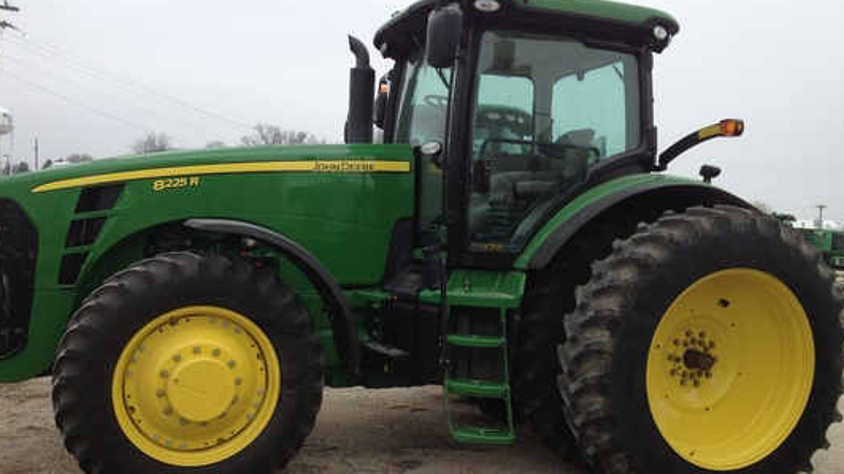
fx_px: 873
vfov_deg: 30.4
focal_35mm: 39
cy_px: 277
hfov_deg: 51.6
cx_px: 422
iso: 50
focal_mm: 4.28
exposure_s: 1/332
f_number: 2.4
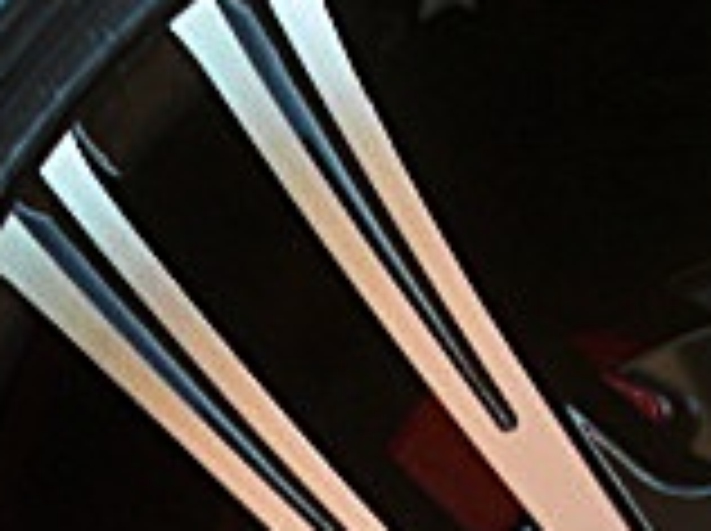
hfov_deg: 13.5
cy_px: 792
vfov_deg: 9.8
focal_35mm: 146
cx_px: 346
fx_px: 2994
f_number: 2.8
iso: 100
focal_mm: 6.3
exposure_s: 1/60
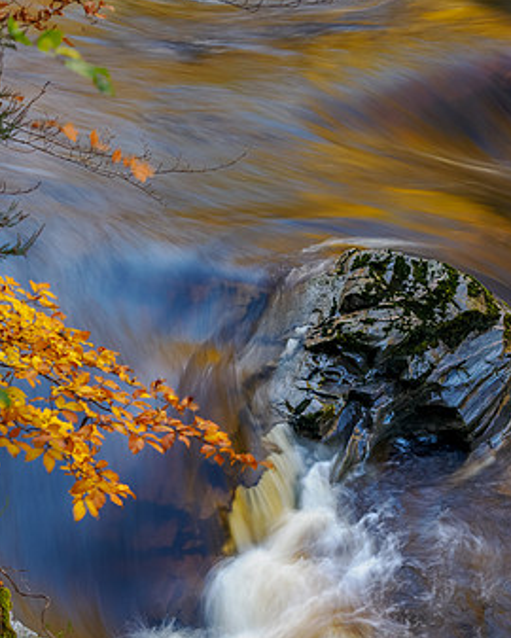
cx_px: 380
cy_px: 326
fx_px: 2625
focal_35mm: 139
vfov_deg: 13.9
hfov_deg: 11.1
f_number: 4
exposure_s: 1/2
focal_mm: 40
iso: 800
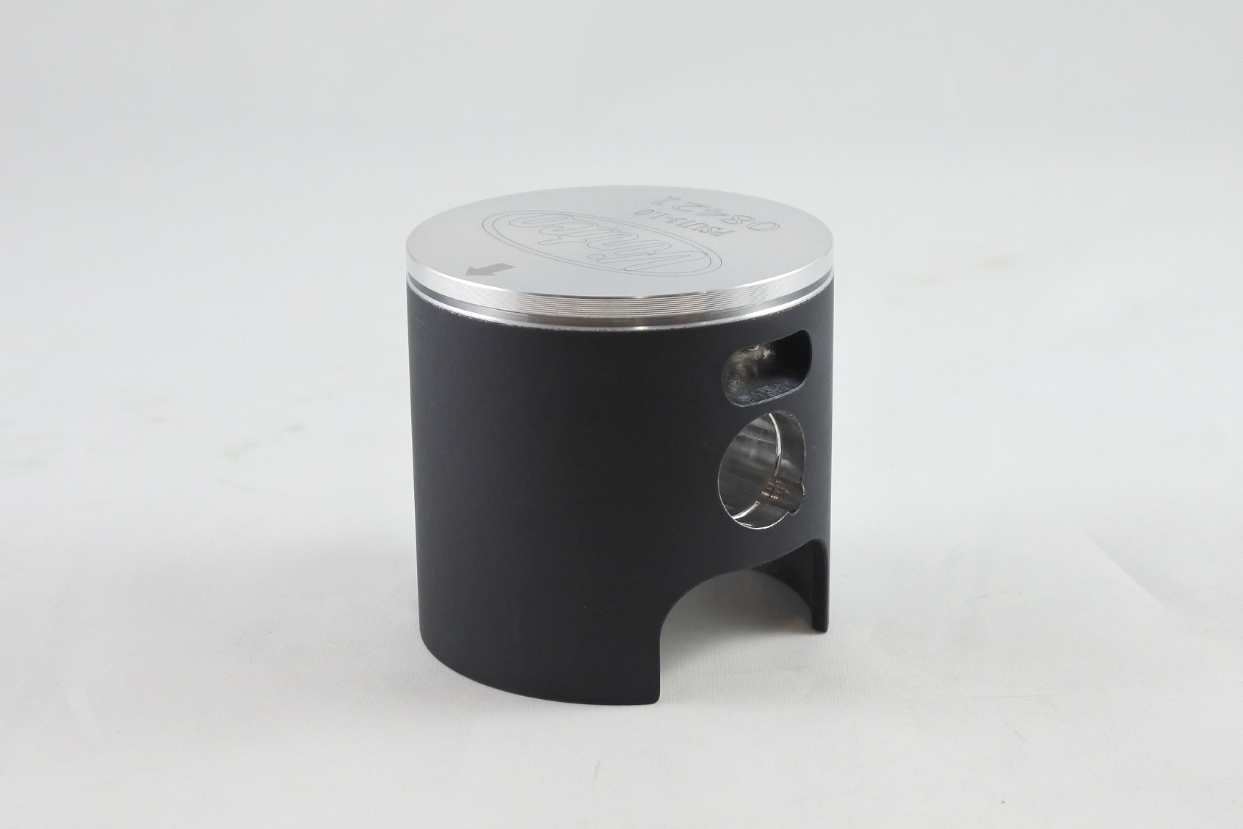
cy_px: 414
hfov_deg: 41.9
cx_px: 622
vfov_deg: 28.7
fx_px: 1623
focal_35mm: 47
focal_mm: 17.6
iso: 560
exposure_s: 1/125
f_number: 4.5
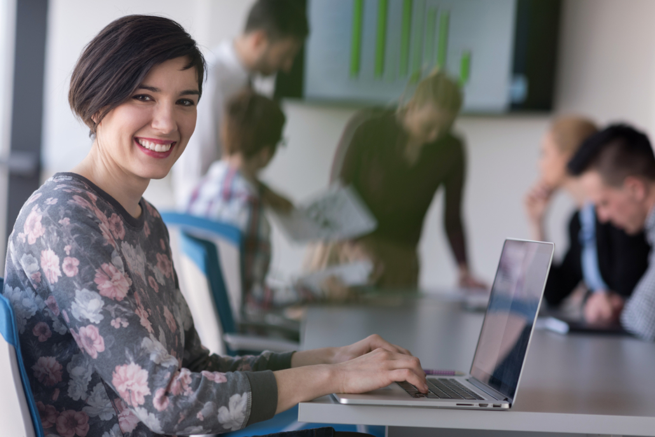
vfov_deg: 16.1
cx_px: 328
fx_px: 1547
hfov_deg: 23.9
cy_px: 218
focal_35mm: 85
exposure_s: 1/320
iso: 200
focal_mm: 85
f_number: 2.2
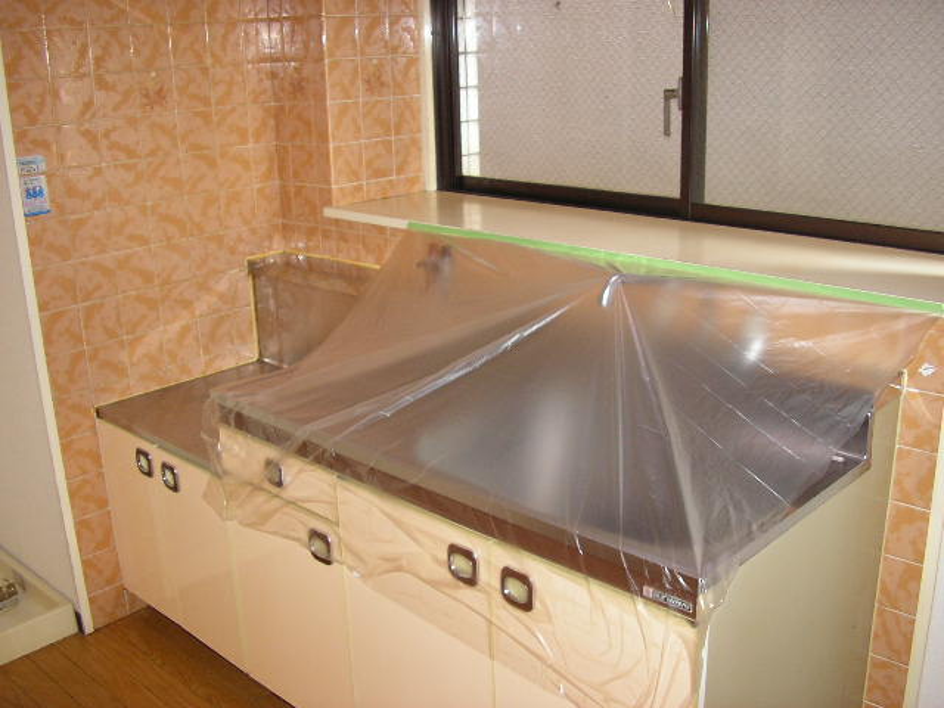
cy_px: 354
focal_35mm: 38
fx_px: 1036
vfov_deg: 37.7
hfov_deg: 49.0
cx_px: 472
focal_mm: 5.8
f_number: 2.9
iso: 100
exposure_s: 1/30
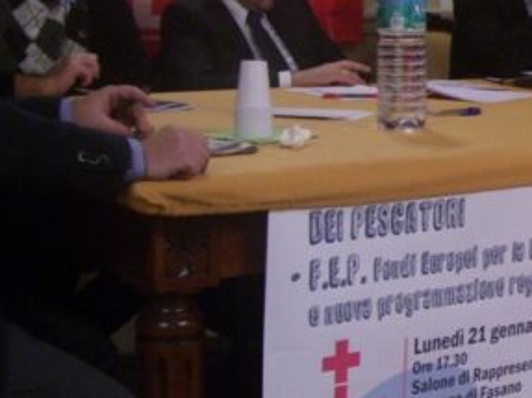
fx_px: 1521
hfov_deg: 18.8
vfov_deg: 14.9
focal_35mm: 99
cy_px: 176
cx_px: 630
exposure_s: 1/8
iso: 160
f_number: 2.7
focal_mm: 6
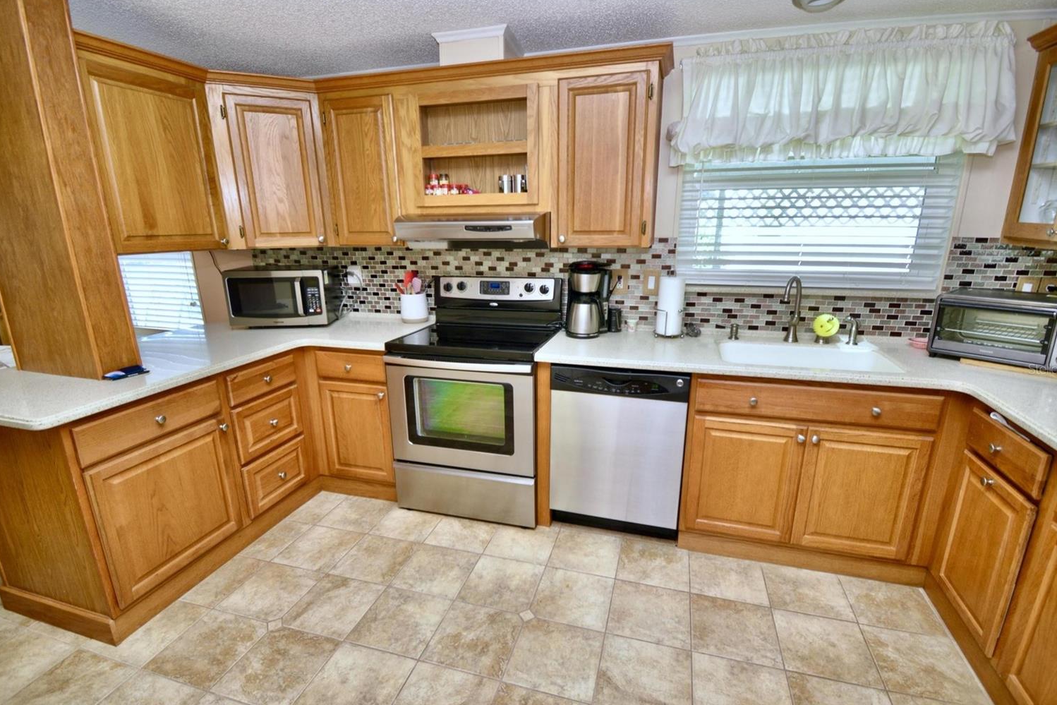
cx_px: 526
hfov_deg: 96.7
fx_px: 470
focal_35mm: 16
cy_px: 369
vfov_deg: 73.7
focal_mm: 10
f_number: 4.5
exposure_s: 1/30
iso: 220
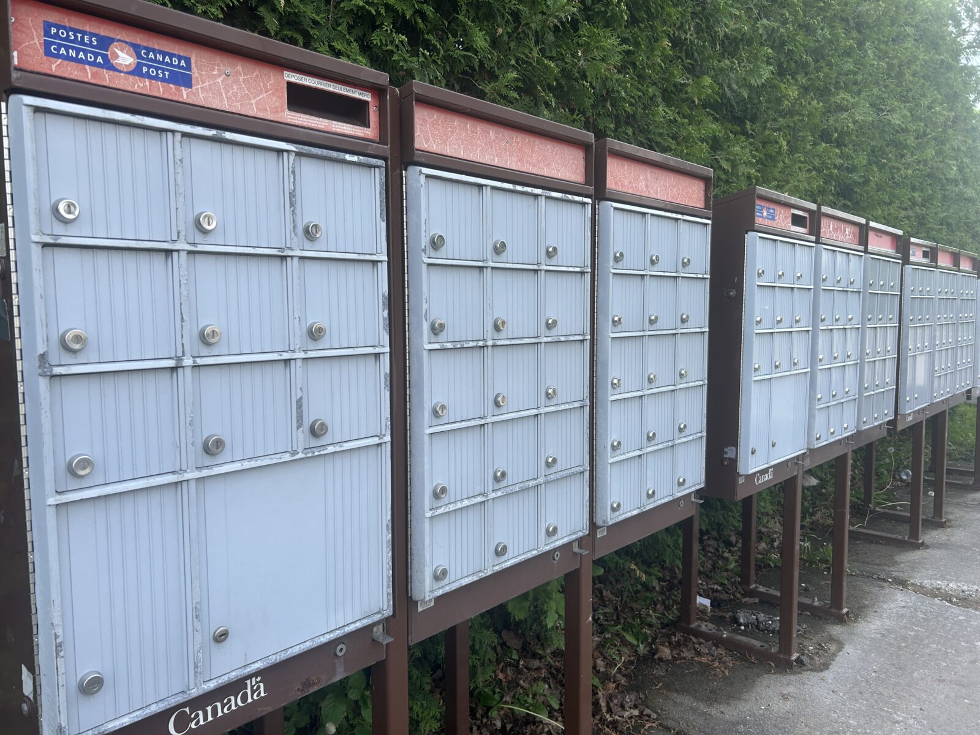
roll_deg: +1.9
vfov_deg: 53.1
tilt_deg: -3.5
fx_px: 736
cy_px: 368
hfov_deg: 67.3
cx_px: 490
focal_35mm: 26
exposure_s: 1/1183
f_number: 1.5
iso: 50
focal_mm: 5.7
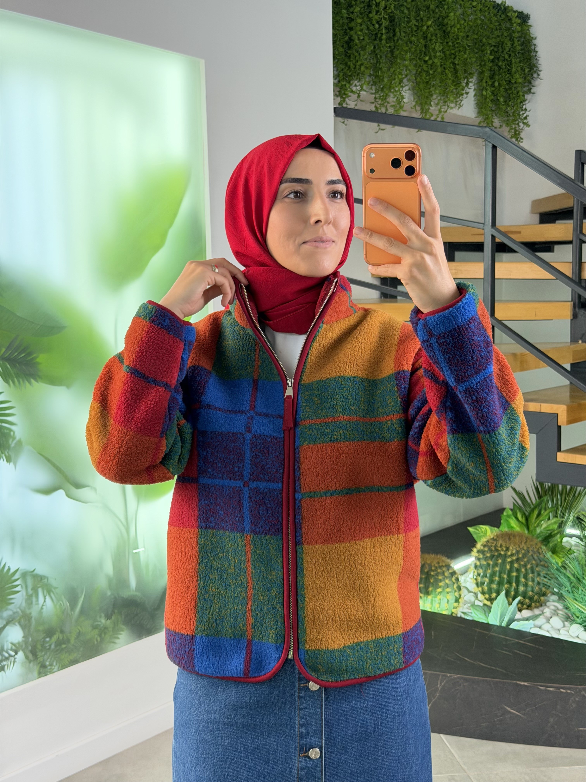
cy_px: 391
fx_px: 1083
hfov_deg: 30.3
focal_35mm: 48
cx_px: 293
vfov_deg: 39.7
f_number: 1.78
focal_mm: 6.76
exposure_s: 1/186
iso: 200
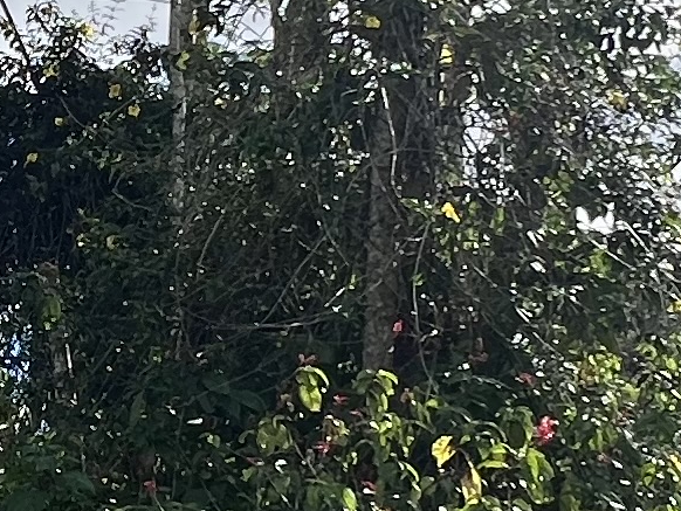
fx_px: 1771
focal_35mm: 90
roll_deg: +0.5
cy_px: 154
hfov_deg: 20.2
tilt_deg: +17.1
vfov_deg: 16.4
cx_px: -164
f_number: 1.8
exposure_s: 1/1508
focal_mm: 1.57
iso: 32
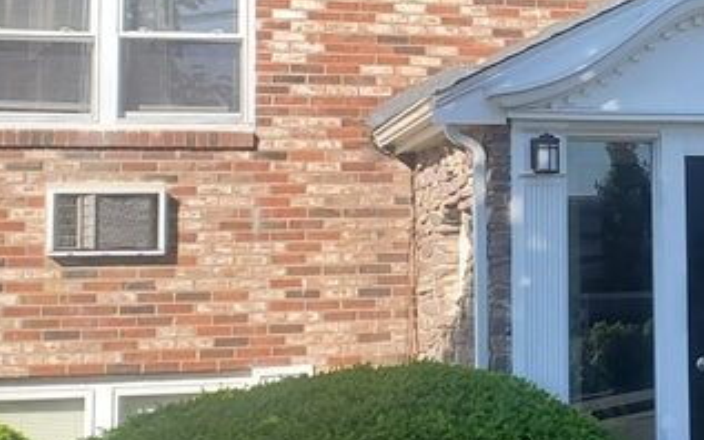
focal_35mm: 89
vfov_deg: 14.6
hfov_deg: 22.3
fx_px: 1707
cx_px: 728
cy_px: 62
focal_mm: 4.3
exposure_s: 1/861
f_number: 2.4
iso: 50
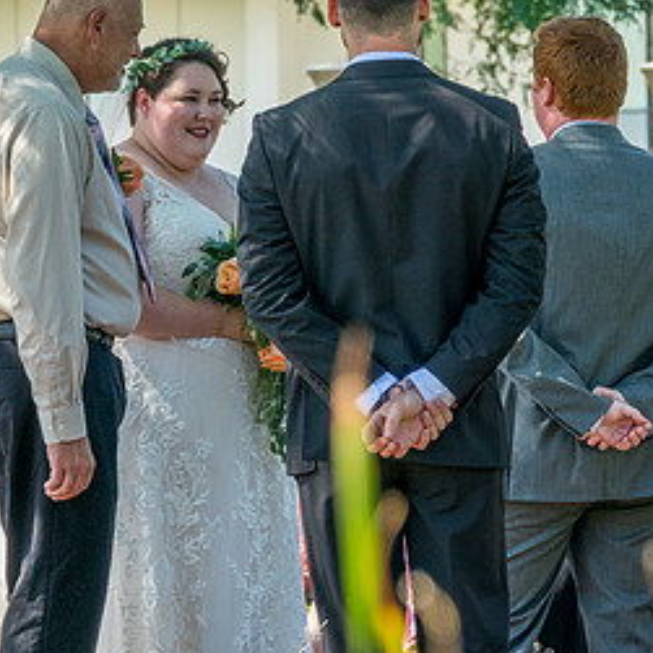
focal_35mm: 259
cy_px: 377
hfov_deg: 6.8
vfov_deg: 6.8
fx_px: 5528
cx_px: 271
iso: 100
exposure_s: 1/400
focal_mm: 62.39
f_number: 4
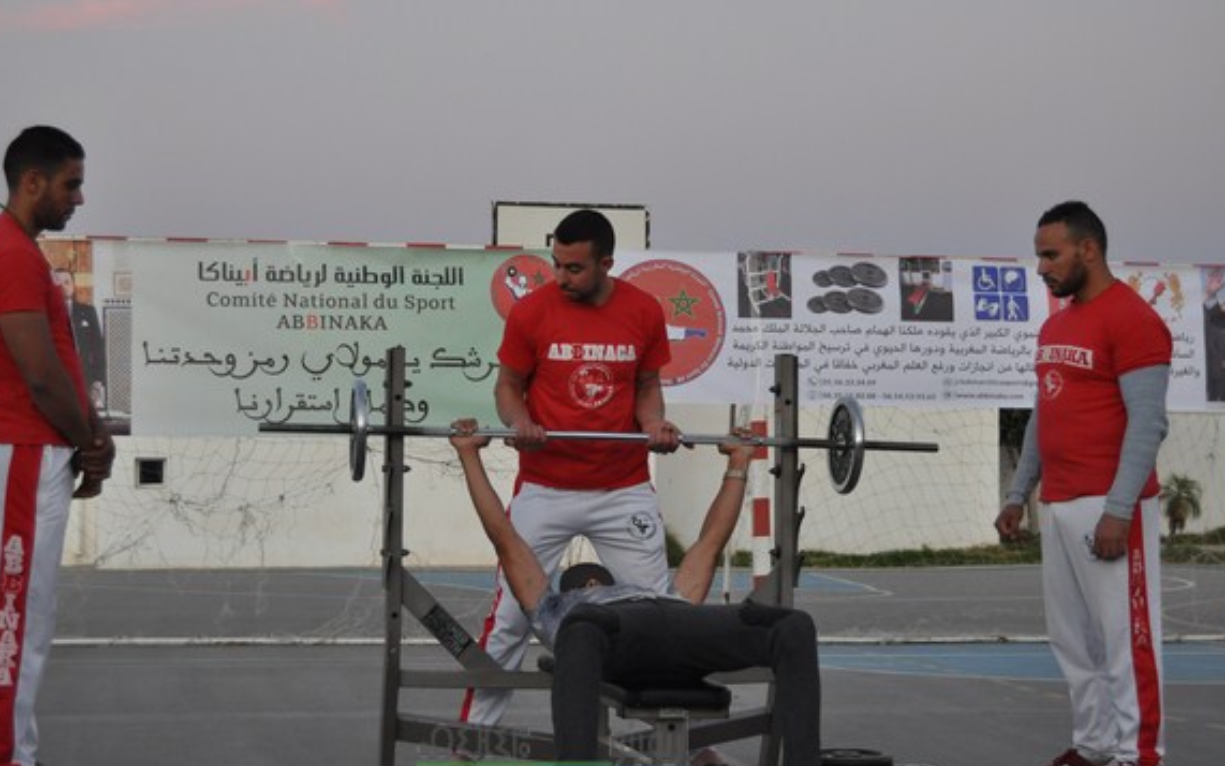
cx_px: 554
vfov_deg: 20.0
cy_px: 437
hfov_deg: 31.5
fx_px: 2170
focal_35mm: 65
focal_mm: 38
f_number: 4.8
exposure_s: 1/50
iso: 800
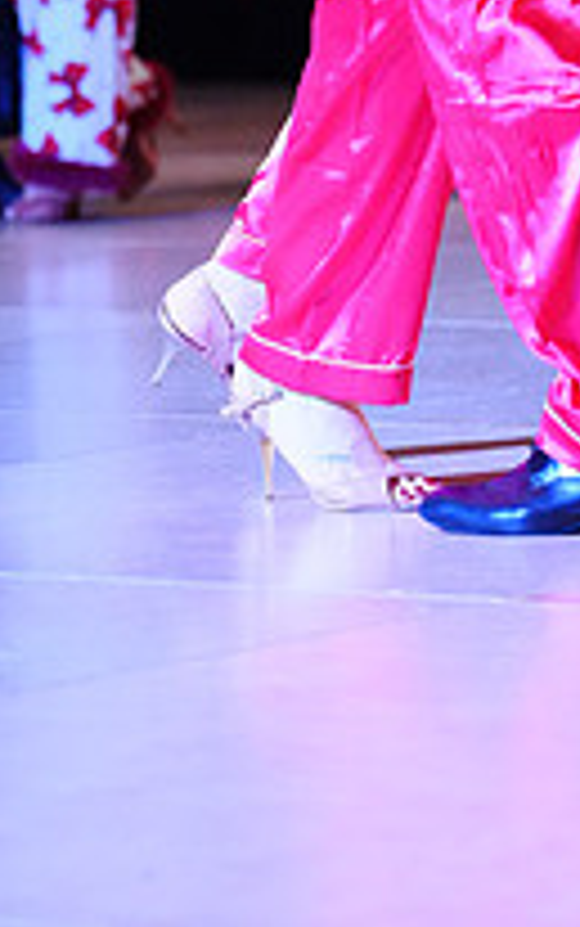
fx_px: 5430
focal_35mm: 215
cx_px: 533
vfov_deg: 9.5
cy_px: -374
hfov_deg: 6.1
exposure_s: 1/640
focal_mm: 75
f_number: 2.8
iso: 5000
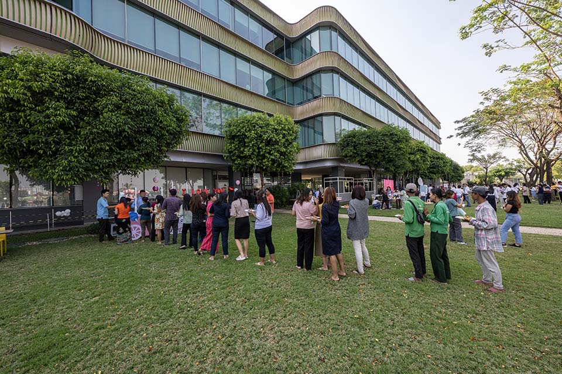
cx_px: 281
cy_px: 187
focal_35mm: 14
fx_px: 219
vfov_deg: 81.2
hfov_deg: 104.3
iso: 900
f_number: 8
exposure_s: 1/500
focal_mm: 14
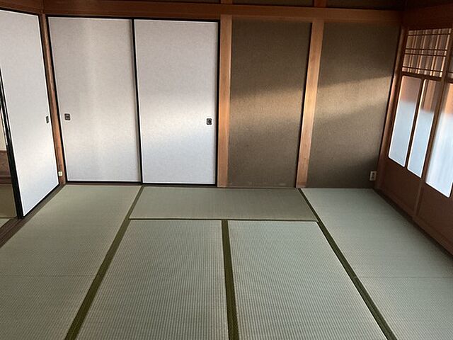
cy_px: 170
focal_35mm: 29
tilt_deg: -19.4
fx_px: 380
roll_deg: -0.1
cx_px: 226
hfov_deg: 61.7
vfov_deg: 48.2
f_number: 1.8
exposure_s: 1/40
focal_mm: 3
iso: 320
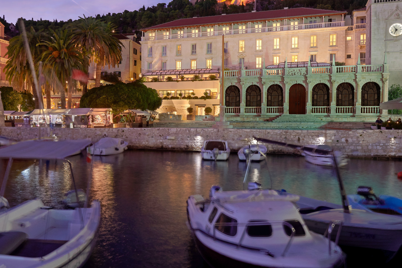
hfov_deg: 56.3
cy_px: 106
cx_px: 143
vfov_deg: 39.8
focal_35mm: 33
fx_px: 368
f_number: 11
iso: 400
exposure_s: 2
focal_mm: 19
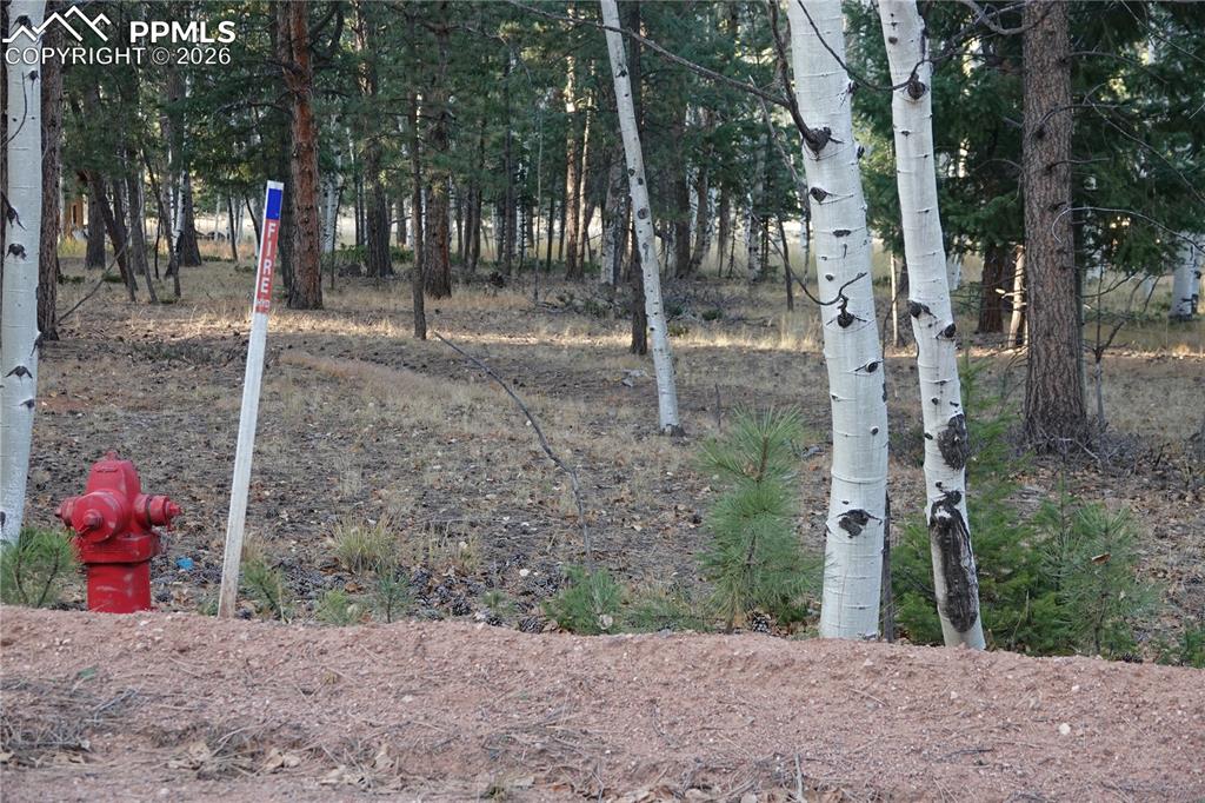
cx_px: 602
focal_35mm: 79
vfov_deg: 17.3
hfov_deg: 25.7
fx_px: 2643
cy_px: 402
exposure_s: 1/80
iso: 250
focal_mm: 28.91
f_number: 3.5
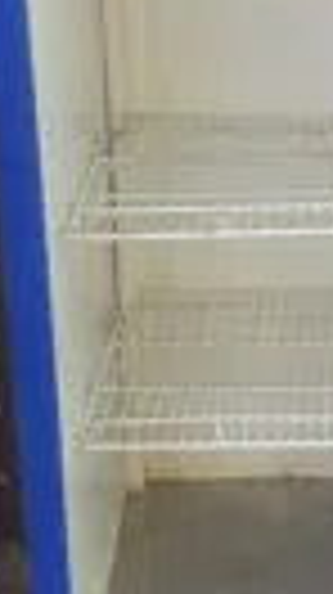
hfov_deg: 14.9
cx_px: 351
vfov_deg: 26.8
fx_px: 1243
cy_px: 238
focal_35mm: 79
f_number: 1.8
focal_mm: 5.23
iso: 100
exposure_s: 1/33
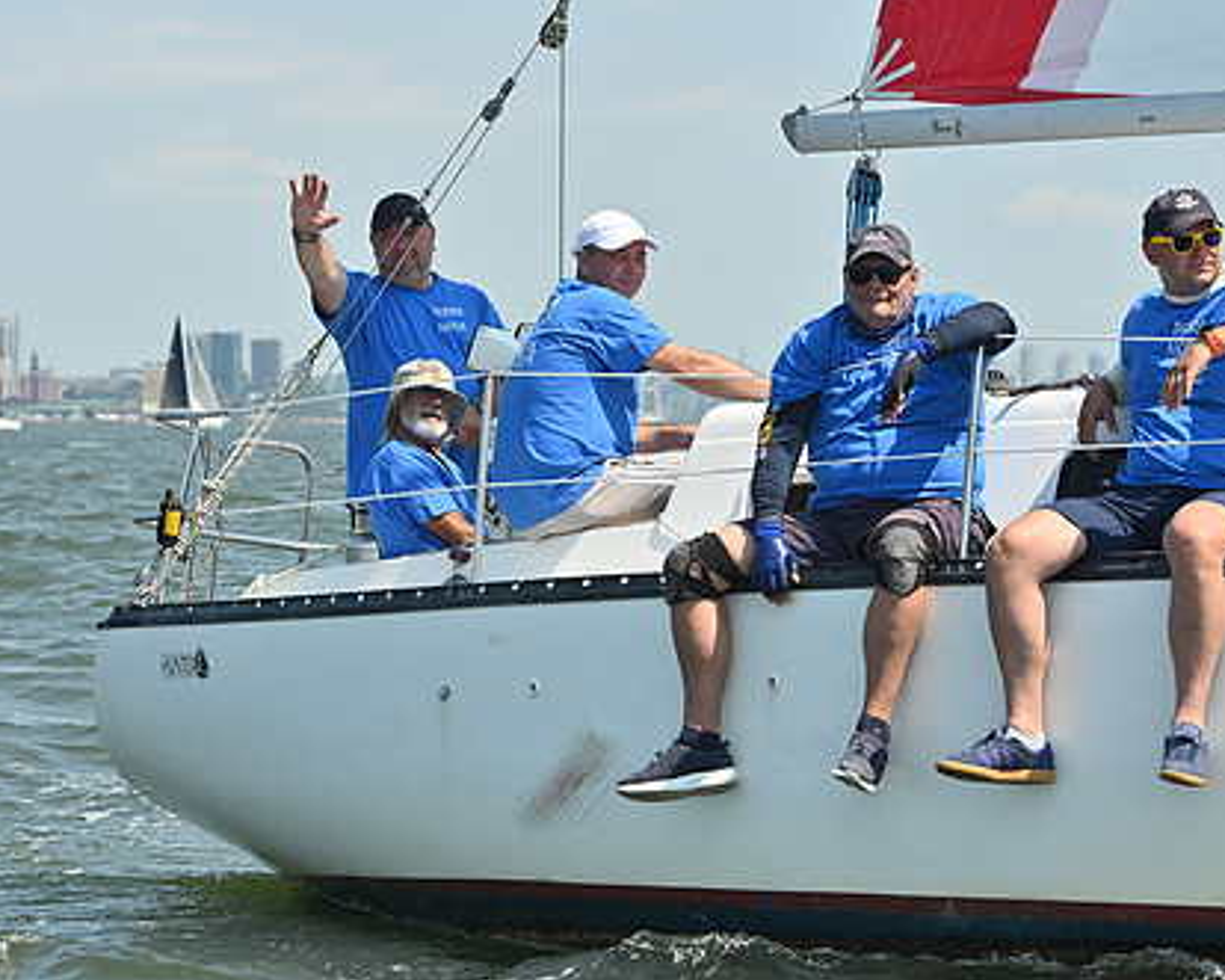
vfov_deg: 9.8
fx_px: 5727
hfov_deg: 12.2
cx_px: 636
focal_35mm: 158
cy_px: 493
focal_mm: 120
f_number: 7.1
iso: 320
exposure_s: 1/1250
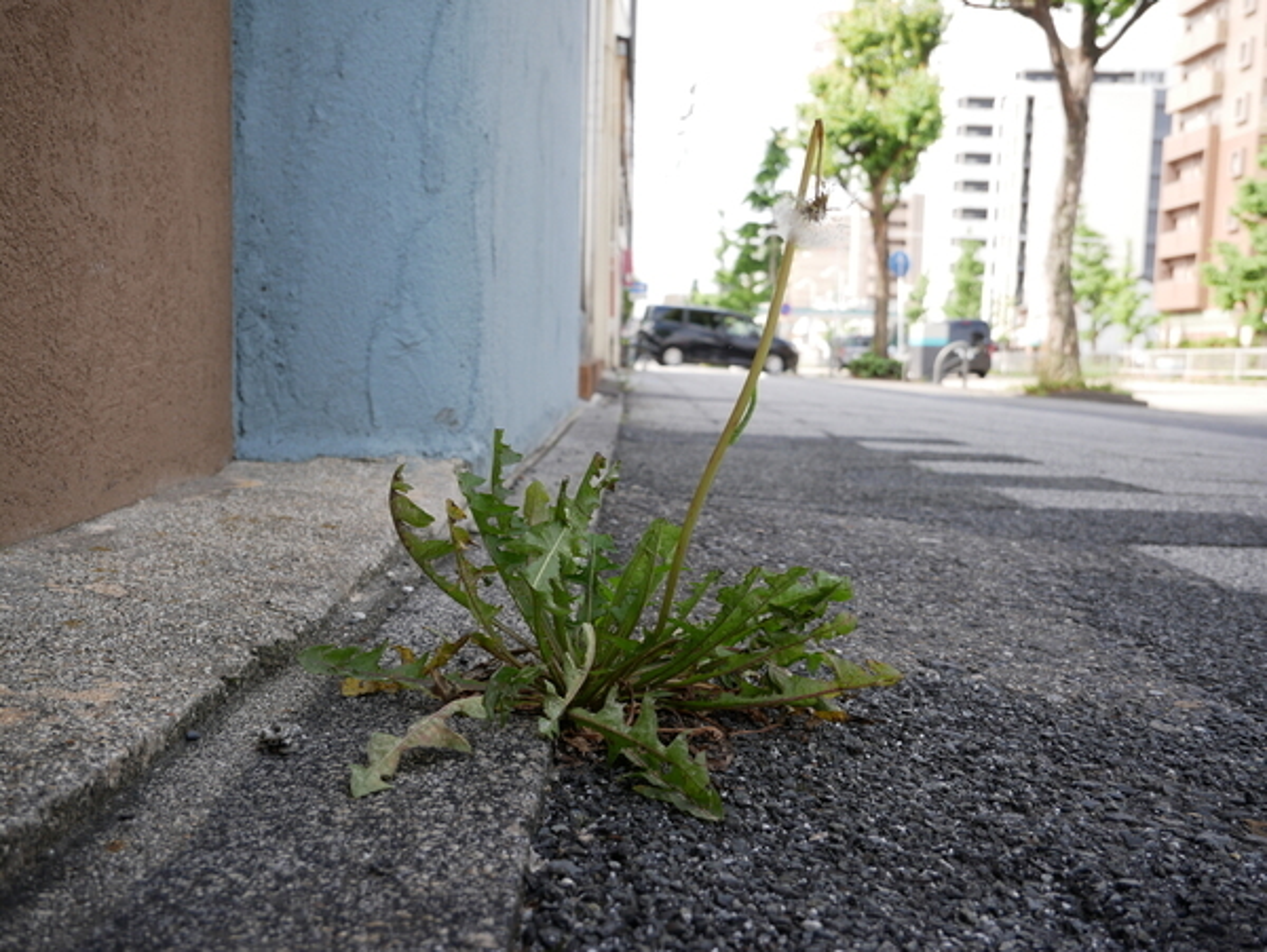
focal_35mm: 34
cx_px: 634
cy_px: 476
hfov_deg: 53.9
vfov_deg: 41.8
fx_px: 1245
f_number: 5
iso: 200
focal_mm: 17
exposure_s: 1/200
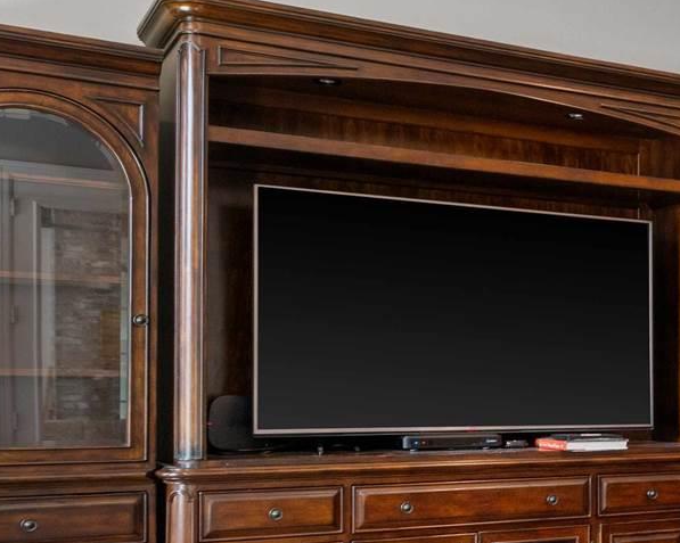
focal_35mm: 58
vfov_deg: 26.2
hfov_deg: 27.2
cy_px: 306
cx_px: 884
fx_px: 1167
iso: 400
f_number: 9
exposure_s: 1/4
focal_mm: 12
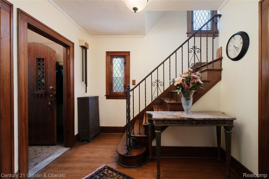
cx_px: 134
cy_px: 90
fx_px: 112
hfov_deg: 100.4
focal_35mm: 15
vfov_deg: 77.3
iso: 500
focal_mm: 10
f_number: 6.4
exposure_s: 1/60
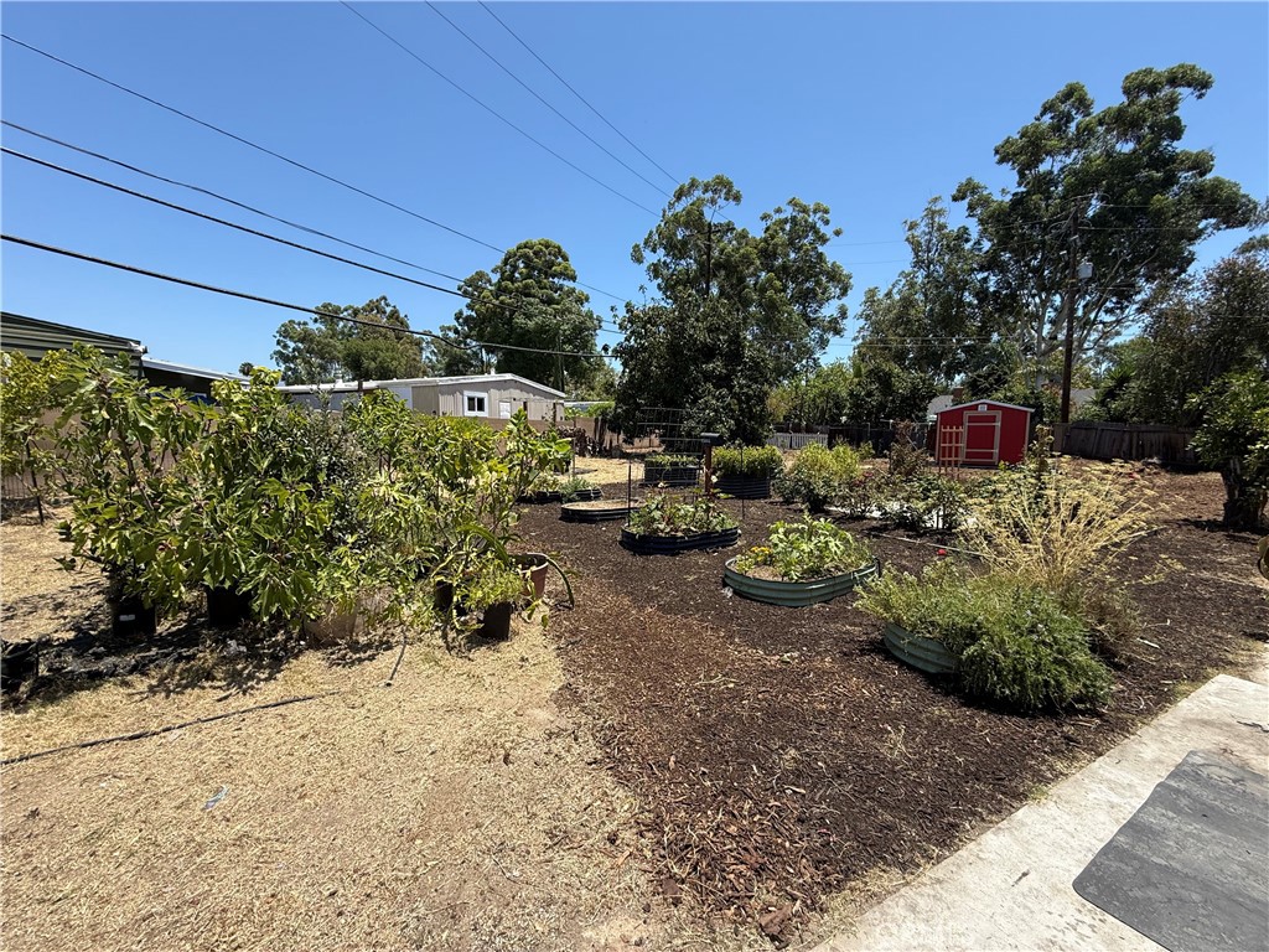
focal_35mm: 14
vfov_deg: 85.7
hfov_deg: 102.1
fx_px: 513
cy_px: 476
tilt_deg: -4.6
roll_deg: -0.5
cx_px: 634
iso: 50
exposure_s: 1/1001
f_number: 2.2
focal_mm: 2.22
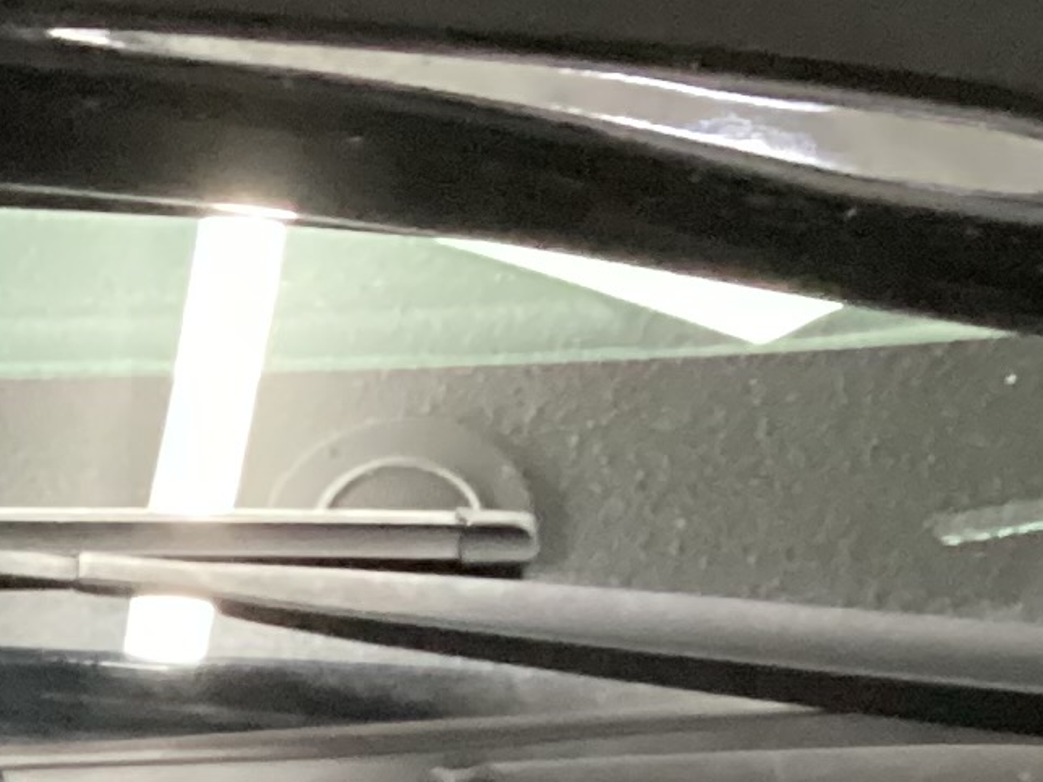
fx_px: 4731
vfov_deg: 8.6
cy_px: 1841
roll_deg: -0.5
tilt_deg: -38.1
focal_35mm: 157
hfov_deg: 12.0
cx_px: -543
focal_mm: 3.3
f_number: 2.4
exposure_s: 1/25
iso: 640
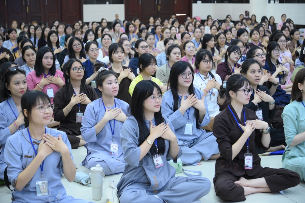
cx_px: 152
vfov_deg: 20.9
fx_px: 550
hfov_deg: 31.0
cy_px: 102
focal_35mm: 65
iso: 3200
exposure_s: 1/100
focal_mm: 65
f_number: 4
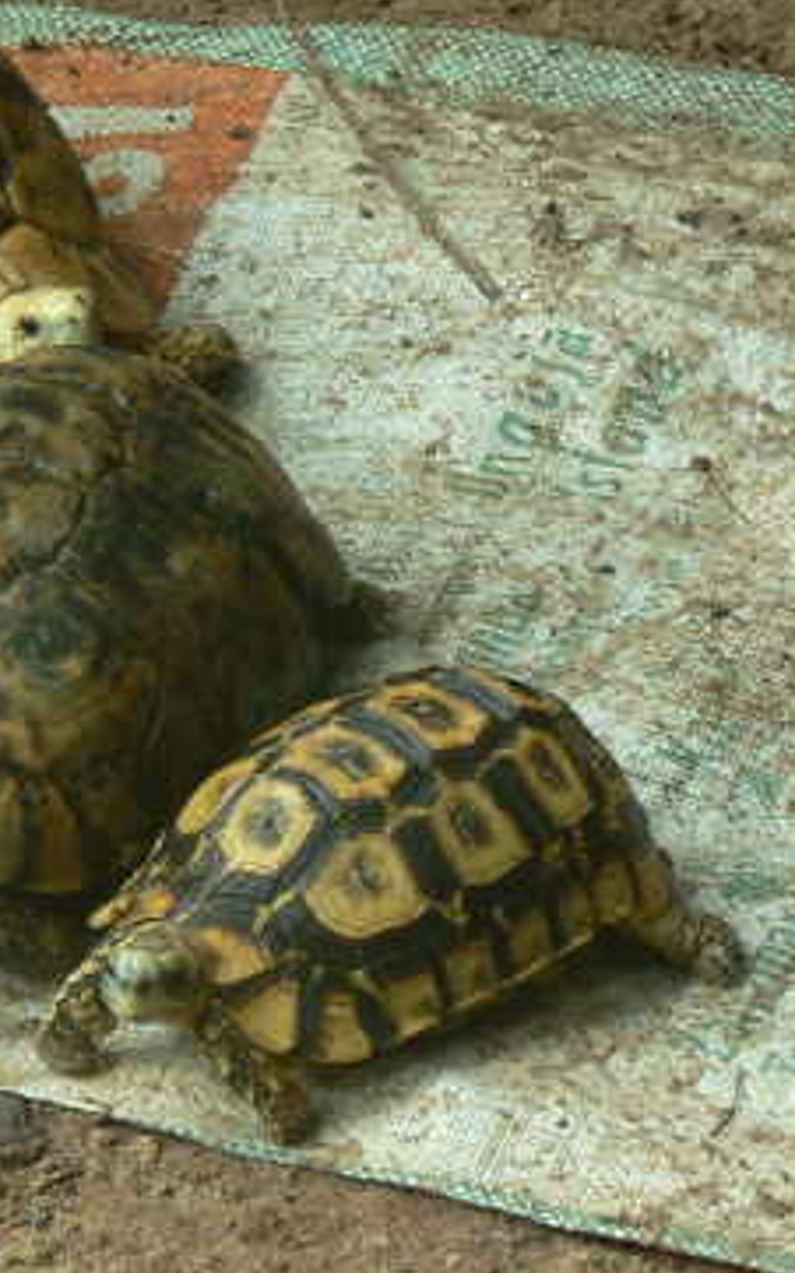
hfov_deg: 3.8
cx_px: -158
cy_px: 499
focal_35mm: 344
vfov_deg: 6.1
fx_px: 11935
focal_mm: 33.5
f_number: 3.3
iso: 64
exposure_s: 1/40
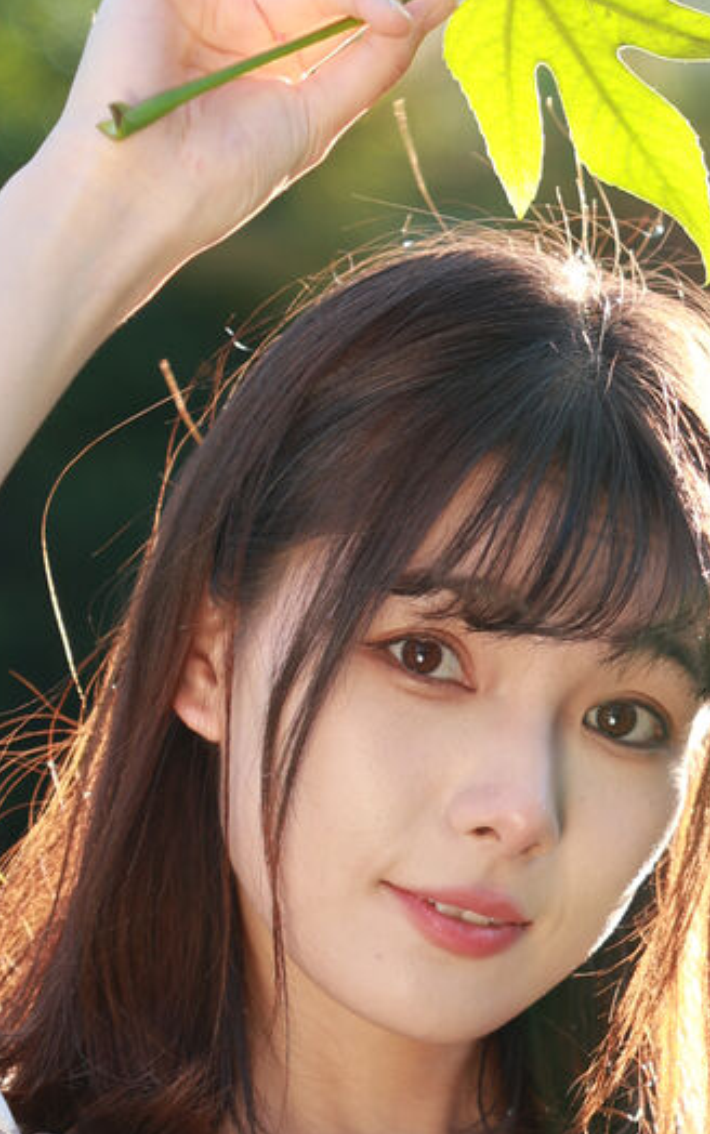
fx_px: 7577
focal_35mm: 245
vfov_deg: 8.5
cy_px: 1389
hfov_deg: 5.4
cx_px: 372
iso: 100
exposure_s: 1/200
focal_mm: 70
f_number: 2.8
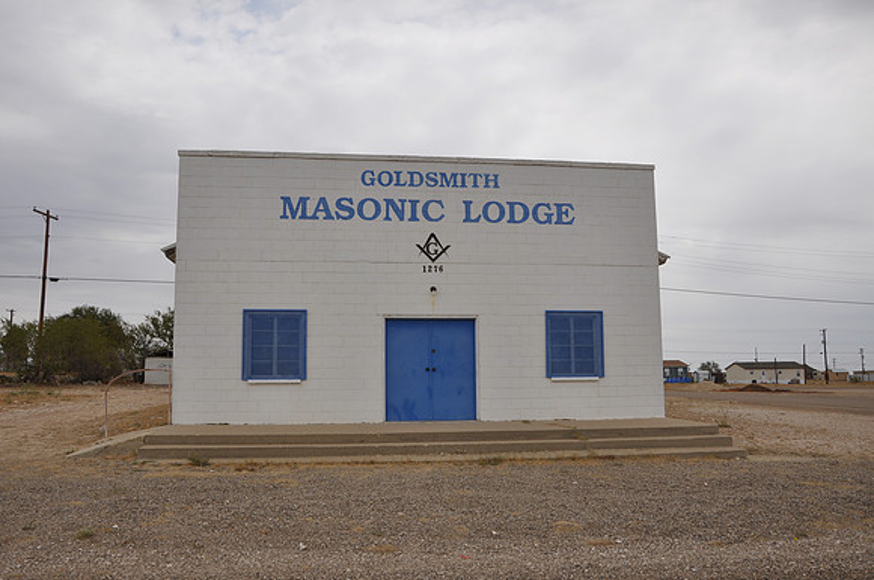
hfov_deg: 59.6
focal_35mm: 32
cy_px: 290
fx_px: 764
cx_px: 437
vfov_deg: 41.6
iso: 200
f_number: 8
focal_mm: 21
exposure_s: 1/250
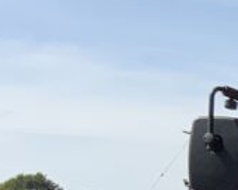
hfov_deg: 9.8
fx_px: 1205
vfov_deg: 8.5
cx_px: 585
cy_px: 393
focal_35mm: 171
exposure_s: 1/1912
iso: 16
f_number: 1.8
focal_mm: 3
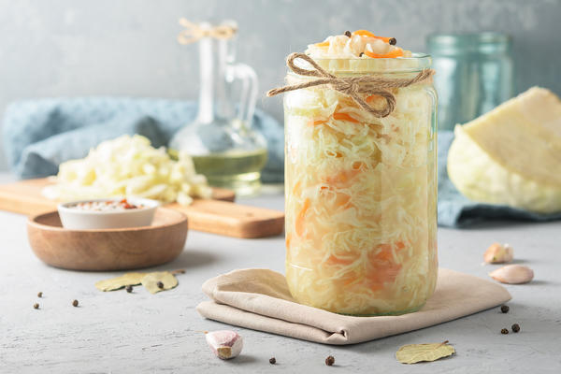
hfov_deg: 22.6
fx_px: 1402
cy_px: 187
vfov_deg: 15.2
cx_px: 280
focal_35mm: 90
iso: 64
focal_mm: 60
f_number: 6.3
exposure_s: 1/160
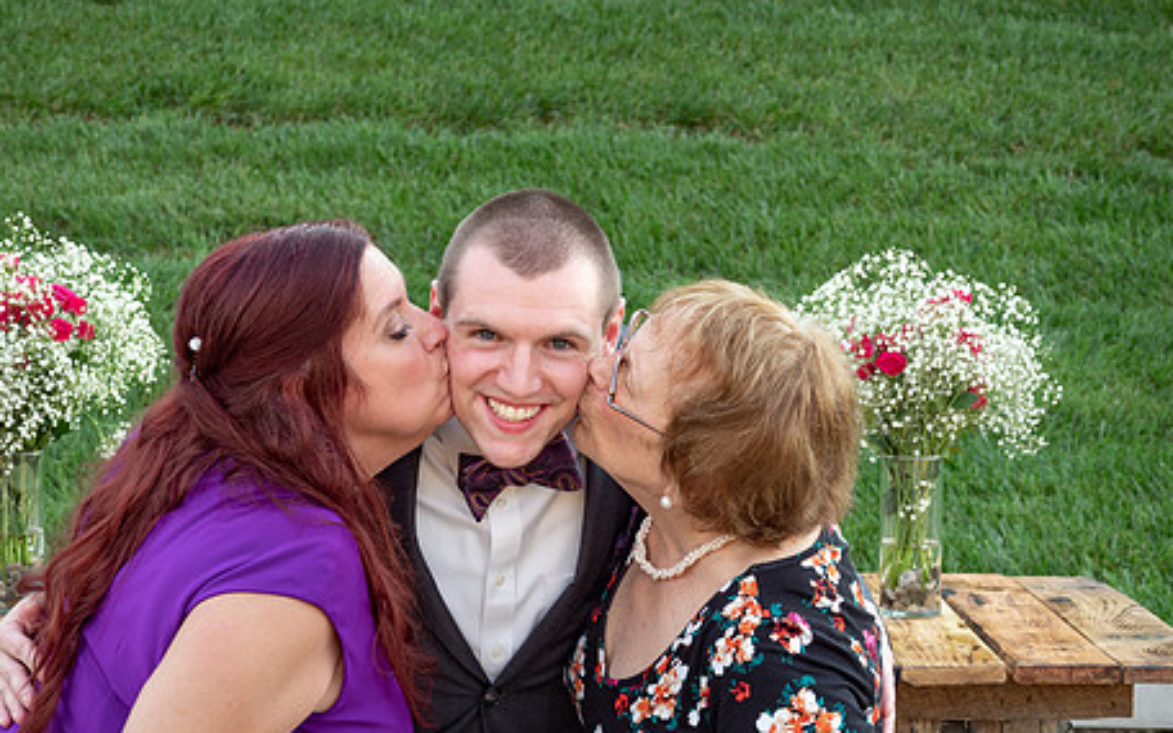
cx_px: 530
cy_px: 431
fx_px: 3005
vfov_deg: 13.9
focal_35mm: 94
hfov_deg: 22.1
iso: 200
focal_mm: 34
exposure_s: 1/100
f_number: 5
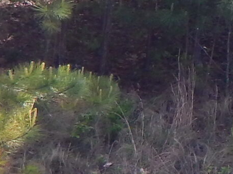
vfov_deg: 7.0
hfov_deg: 7.9
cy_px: -88
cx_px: 739
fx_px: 1407
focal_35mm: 209
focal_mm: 5.6
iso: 125
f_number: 3.2
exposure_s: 1/200
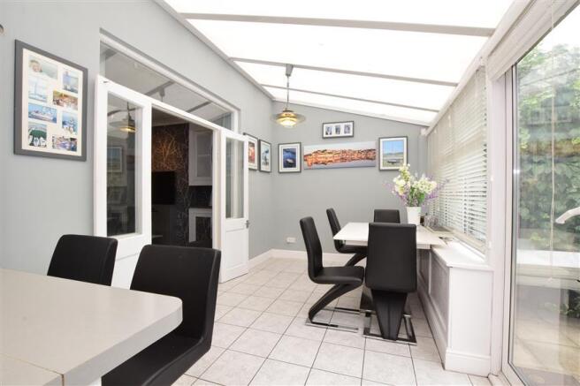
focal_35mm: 15
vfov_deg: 77.3
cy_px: 193
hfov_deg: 100.4
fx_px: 242
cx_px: 290
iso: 500
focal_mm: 10
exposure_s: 1/15
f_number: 22
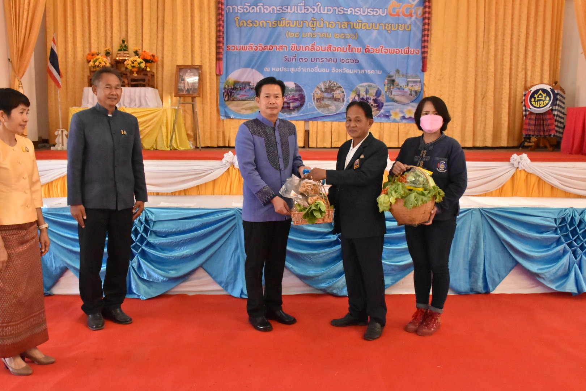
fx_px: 562
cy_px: 196
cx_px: 293
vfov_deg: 38.4
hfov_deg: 55.1
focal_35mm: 34
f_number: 7.1
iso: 4000
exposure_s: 1/200
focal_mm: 23
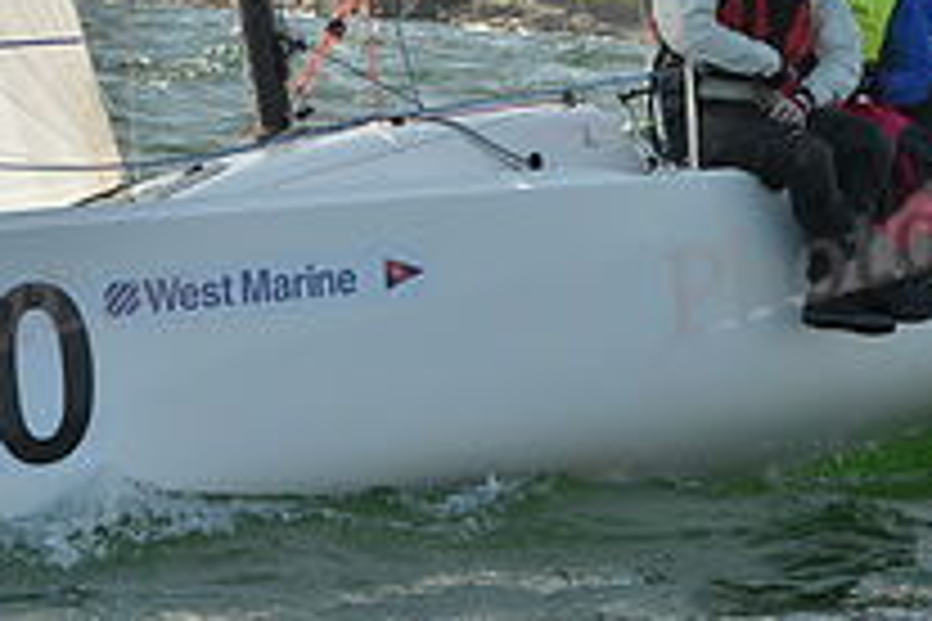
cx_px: 432
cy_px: 52
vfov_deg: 7.0
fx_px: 5074
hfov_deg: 10.5
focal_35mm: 196
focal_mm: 70
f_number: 8
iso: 400
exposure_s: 1/1600
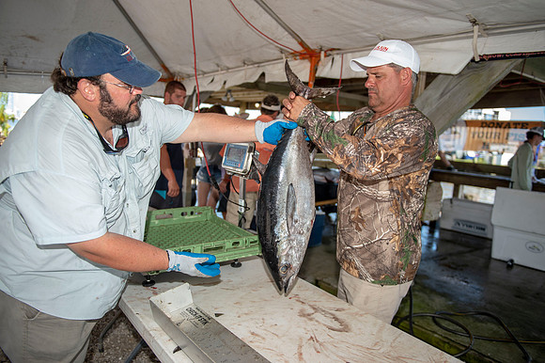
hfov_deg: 67.4
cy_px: 182
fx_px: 409
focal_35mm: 27
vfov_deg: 47.9
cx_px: 272
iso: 50
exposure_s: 1/200
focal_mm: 27
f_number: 2.8
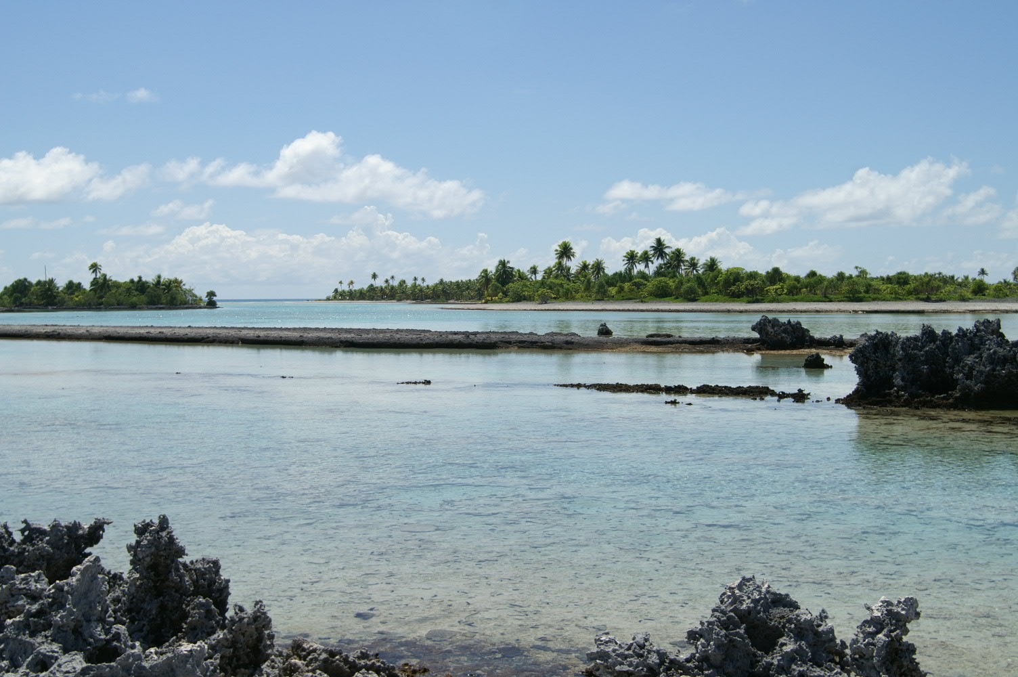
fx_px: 1187
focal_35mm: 42
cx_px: 509
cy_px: 338
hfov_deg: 46.4
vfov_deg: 31.8
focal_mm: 28
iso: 100
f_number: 8
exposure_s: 1/800
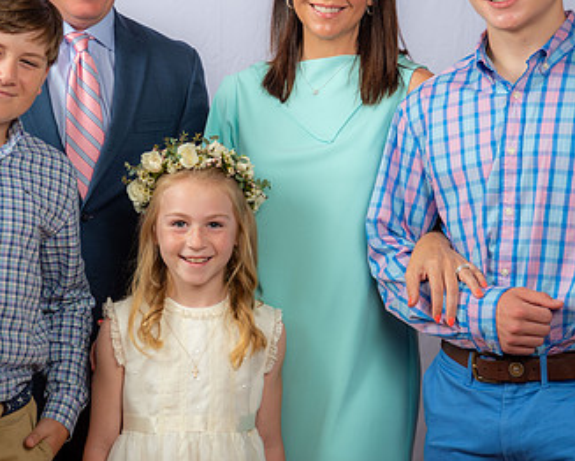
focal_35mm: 103
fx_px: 1754
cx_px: 258
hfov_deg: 18.6
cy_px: 157
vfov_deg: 14.9
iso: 250
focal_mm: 62
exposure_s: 1/160
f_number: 6.3
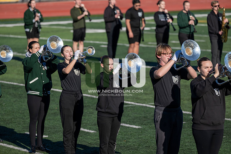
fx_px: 1284
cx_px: 116
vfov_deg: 6.9
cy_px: 77
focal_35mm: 200
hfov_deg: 10.3
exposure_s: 1/2000
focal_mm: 200
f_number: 4
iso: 160
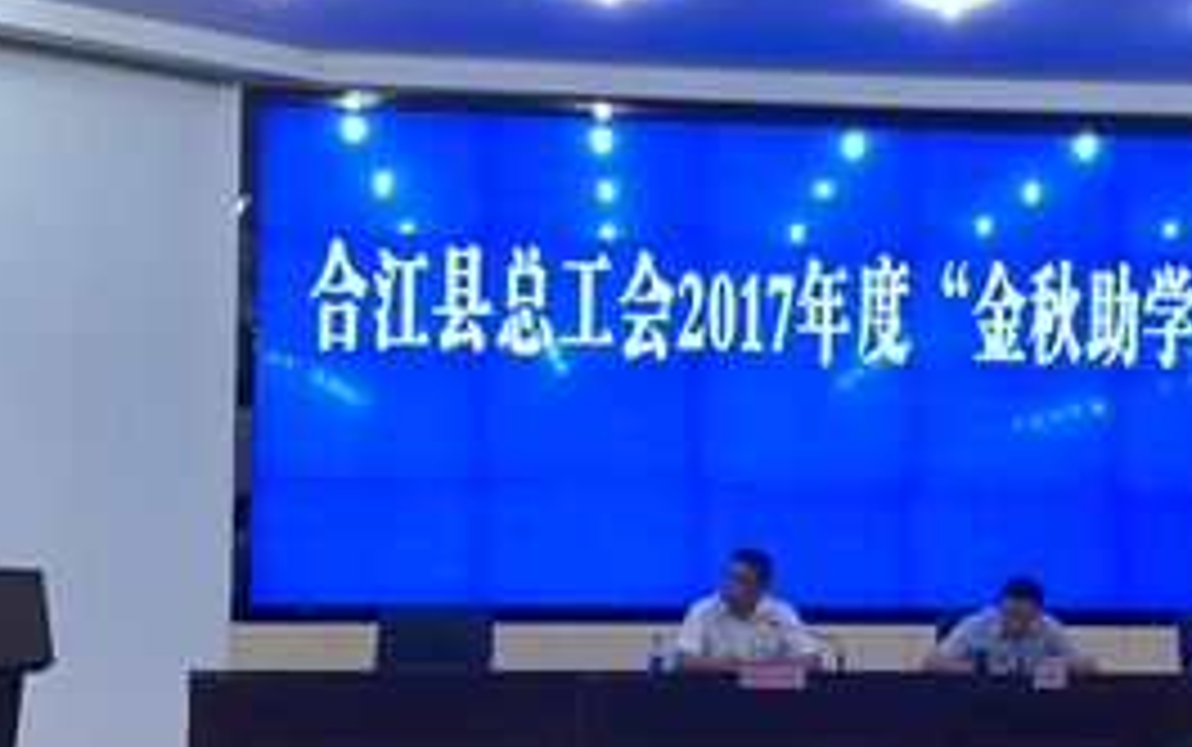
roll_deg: -0.7
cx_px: 801
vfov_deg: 23.1
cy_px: 493
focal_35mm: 56
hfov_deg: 35.9
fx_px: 1820
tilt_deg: +2.5
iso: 32
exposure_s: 1/50
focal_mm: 3.99
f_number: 1.8
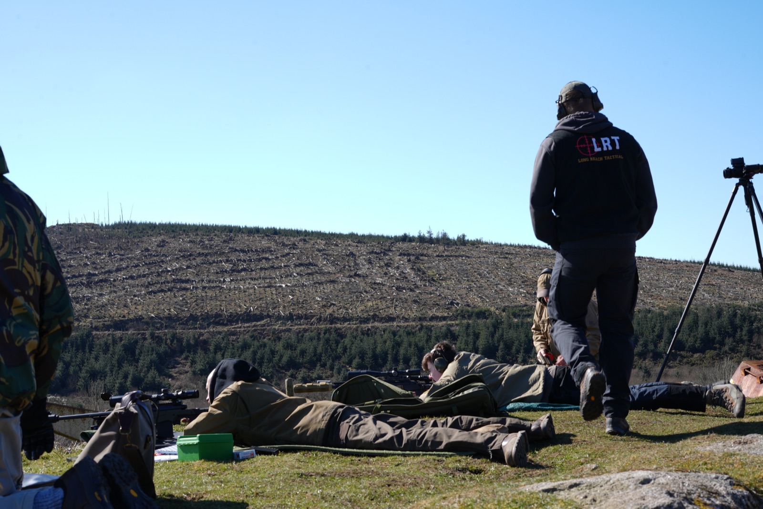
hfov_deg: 39.6
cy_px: 254
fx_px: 1060
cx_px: 382
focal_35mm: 50
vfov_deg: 27.0
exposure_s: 1/50
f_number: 10
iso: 50
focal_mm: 50
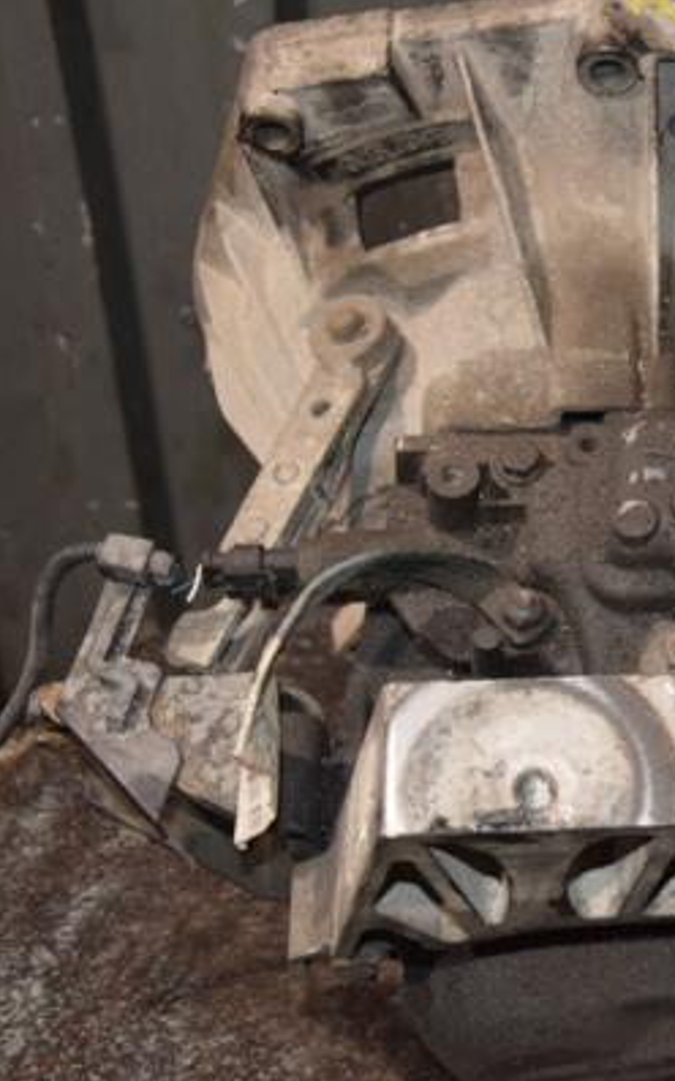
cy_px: 542
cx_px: 724
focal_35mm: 60
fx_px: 1767
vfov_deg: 34.0
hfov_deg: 20.7
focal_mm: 26
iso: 800
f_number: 5
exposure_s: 1/60
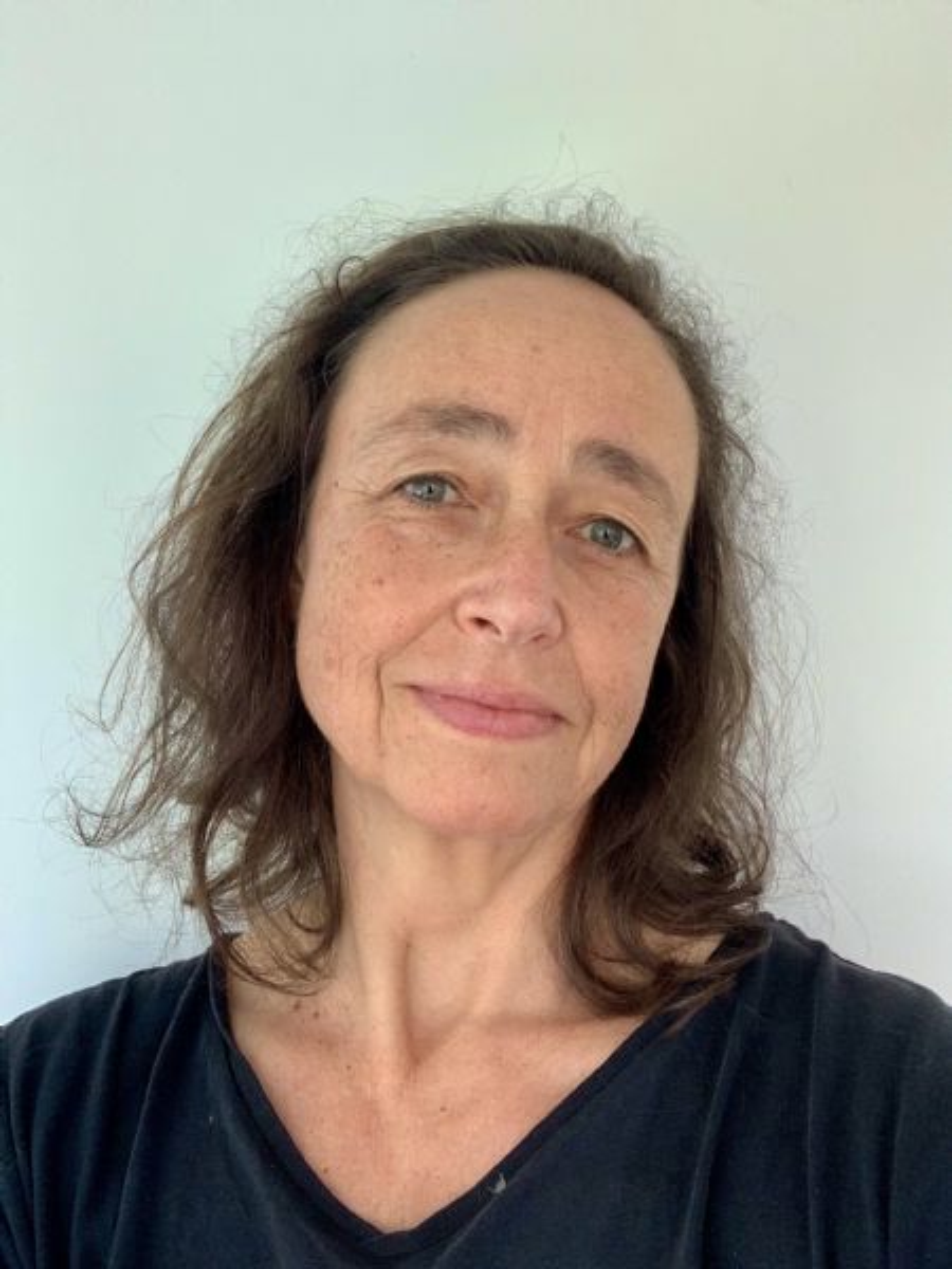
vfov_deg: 56.8
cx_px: 476
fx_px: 1173
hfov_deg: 44.2
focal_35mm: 32
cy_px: 634
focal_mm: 2.87
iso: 64
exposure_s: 1/99
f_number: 2.2
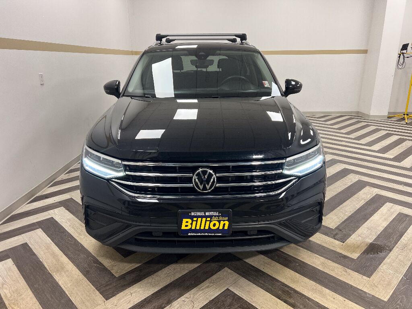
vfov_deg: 53.1
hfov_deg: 67.3
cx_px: 206
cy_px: 154
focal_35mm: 26
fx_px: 309
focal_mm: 5.7
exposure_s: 1/120
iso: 100
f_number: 1.5
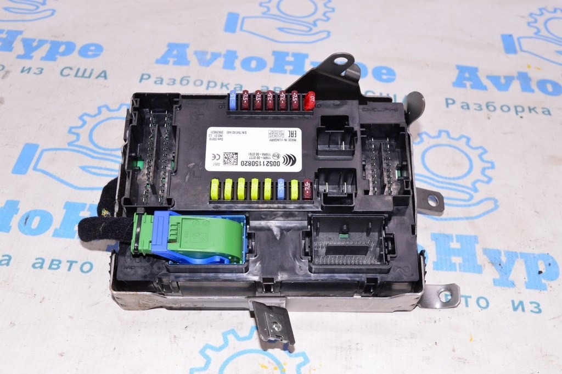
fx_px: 725
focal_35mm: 46
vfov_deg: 28.9
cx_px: 281
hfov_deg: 42.4
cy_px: 187
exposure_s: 1/160
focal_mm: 31
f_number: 8
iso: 1600
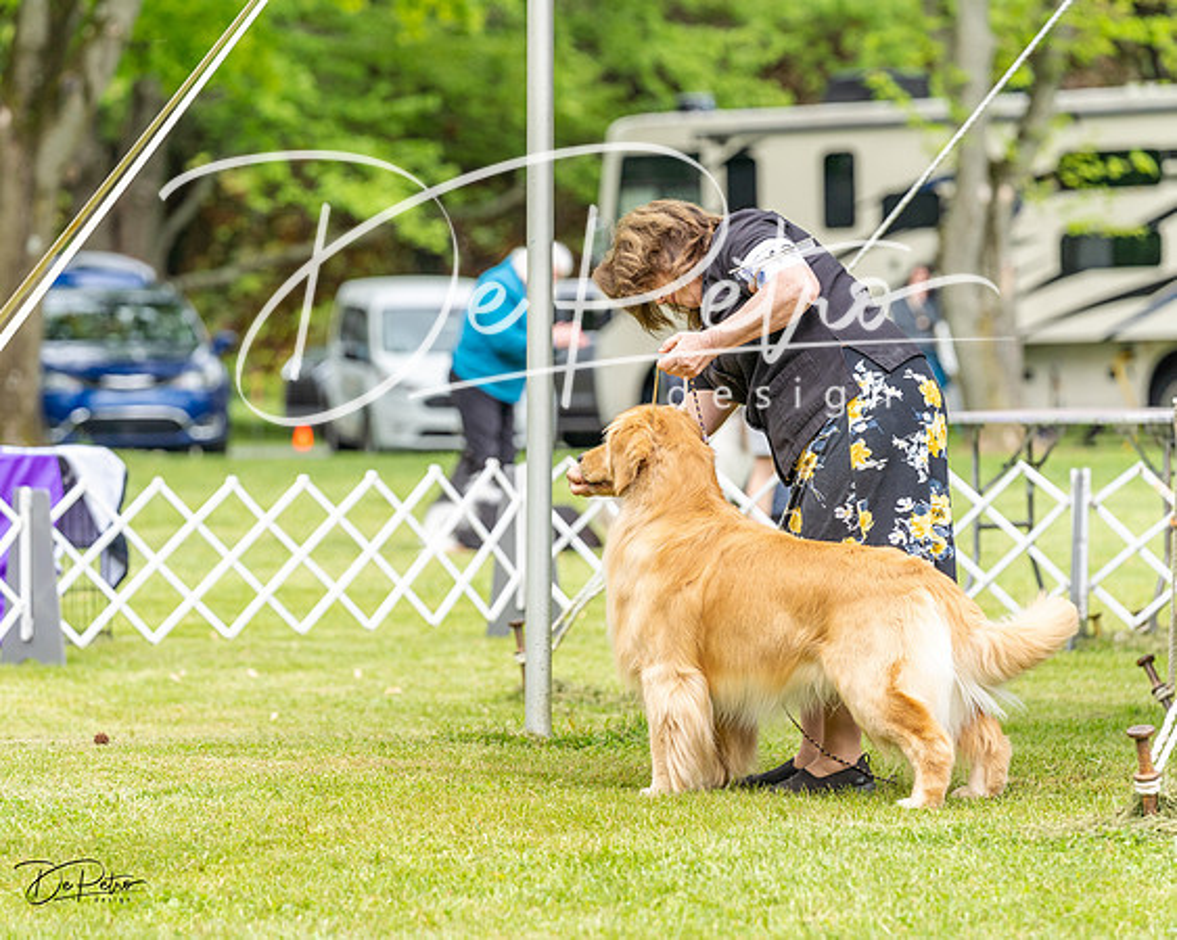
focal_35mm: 202
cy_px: 470
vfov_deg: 7.7
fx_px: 7020
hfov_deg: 9.6
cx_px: 588
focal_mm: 179
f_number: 4.5
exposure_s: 1/640
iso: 400
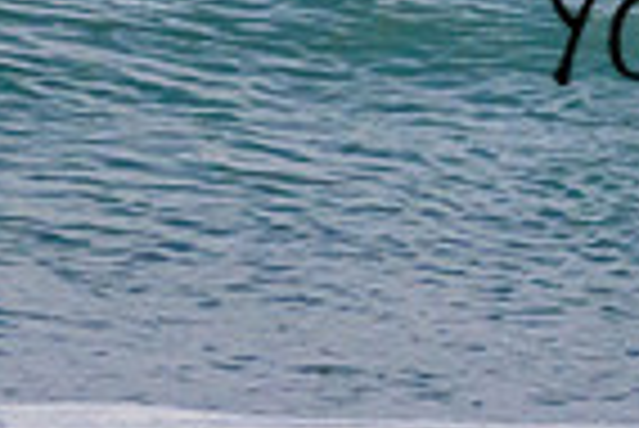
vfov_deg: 0.4
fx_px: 60731
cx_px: 999
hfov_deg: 0.6
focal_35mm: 3418
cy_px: -25
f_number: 11
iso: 3600
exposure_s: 1/2000
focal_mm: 800
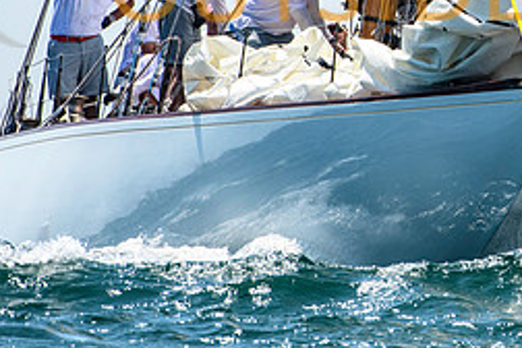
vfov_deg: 1.0
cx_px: 559
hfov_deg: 1.5
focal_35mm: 1382
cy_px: -22
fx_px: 20037
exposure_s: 1/3200
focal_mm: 400
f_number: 5.6
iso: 400
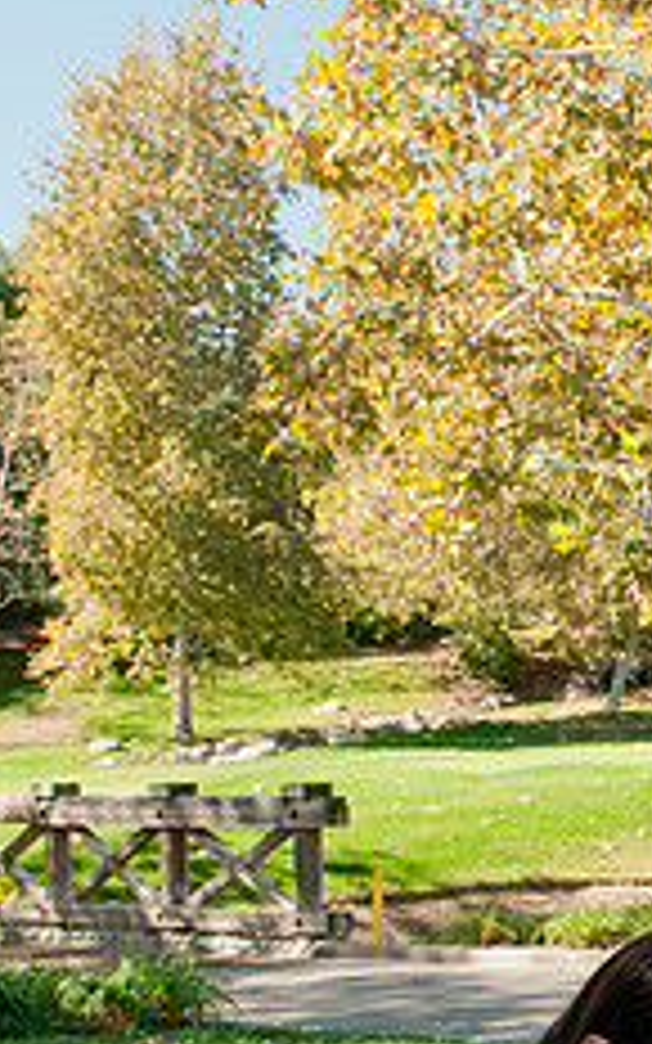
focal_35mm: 87
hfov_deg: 13.8
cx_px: 1054
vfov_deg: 23.6
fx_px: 2473
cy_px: 741
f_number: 6.3
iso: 400
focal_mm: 19
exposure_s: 1/100
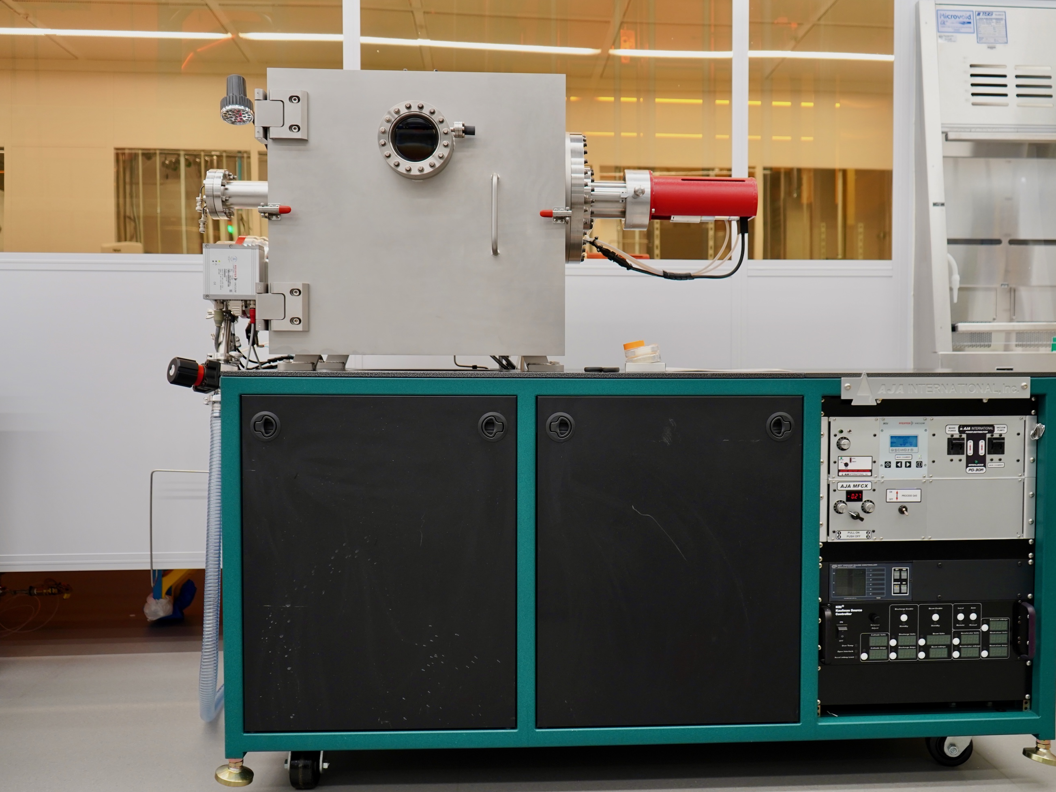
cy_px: 396
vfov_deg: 45.4
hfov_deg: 58.2
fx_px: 946
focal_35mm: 31
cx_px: 586
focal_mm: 28
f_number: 4
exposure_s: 1/160
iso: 640
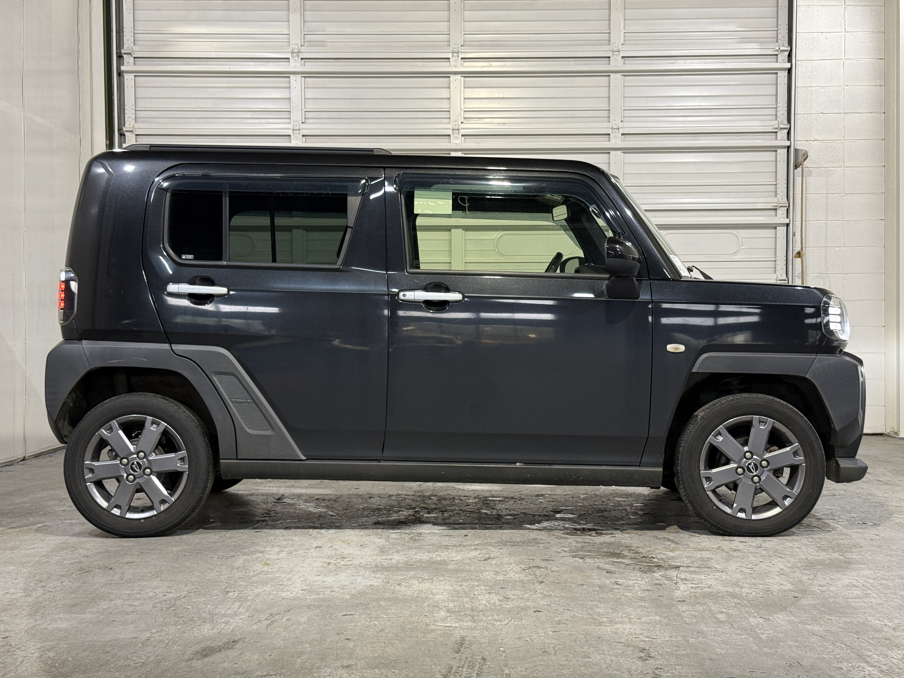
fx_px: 1254
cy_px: 339
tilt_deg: -0.5
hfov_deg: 39.7
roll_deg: -0.1
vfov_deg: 30.3
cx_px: 452
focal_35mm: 48
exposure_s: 1/60
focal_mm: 6.76
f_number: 1.78
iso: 160
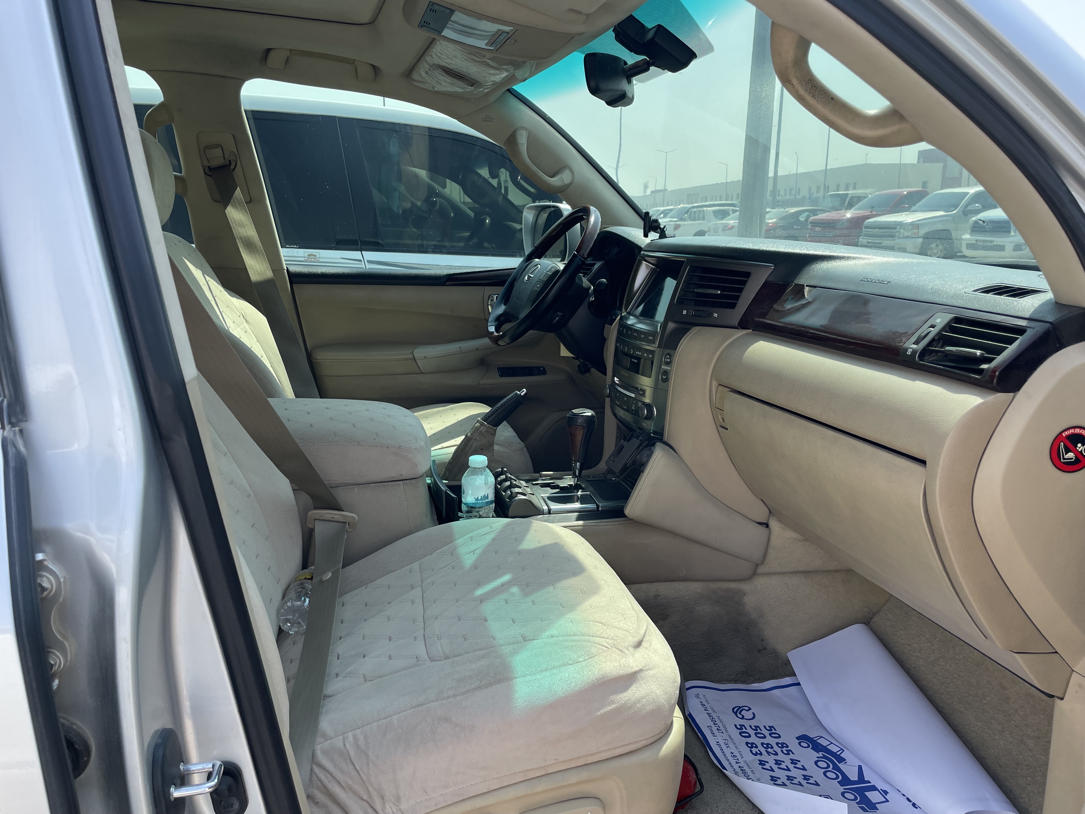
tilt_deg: -11.8
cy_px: 407
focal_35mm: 26
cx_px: 542
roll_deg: +0.9
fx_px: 815
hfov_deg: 67.3
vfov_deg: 53.1
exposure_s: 1/1024
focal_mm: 4.2
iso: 32
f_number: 1.6
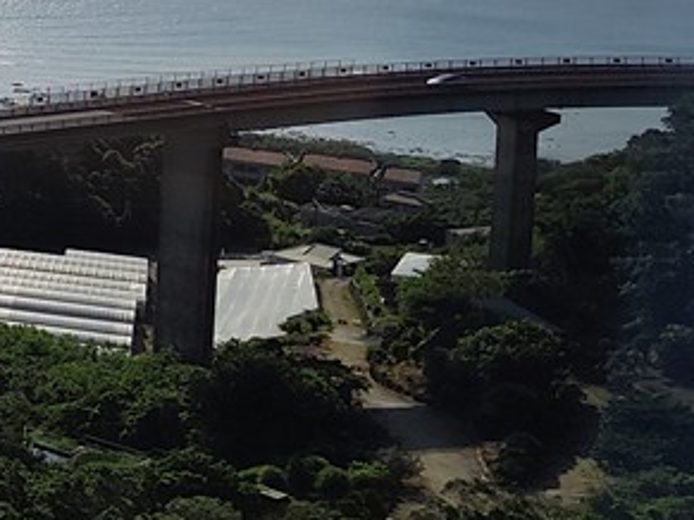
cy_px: -76
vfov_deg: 17.5
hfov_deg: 20.4
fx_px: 1623
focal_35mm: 81
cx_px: -374
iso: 50
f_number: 1.7
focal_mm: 6.07
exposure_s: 1/399
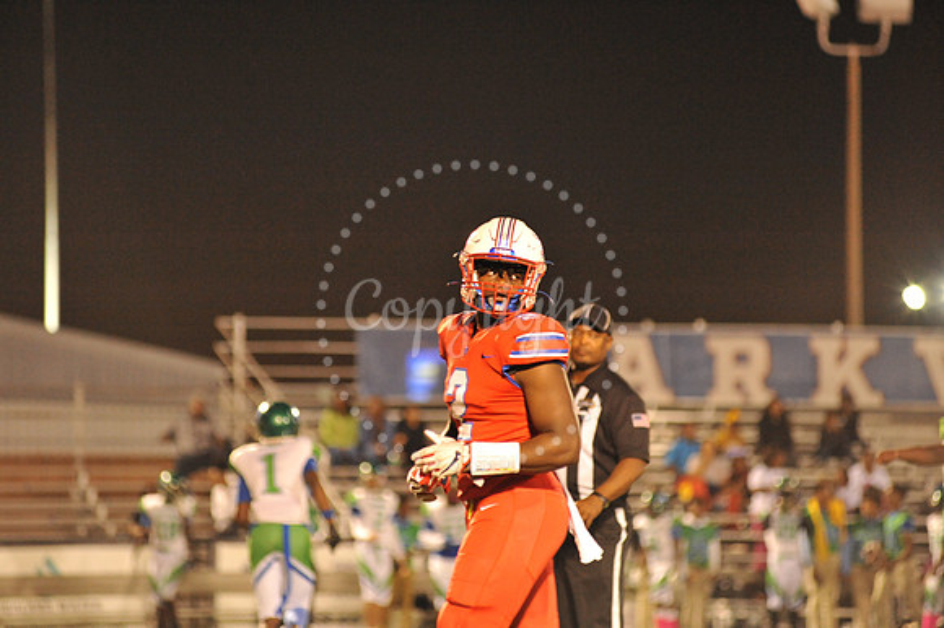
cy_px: 314
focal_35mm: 200
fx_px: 5241
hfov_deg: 10.3
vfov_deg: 6.9
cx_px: 472
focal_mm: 200
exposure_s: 1/200
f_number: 3.5
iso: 5000
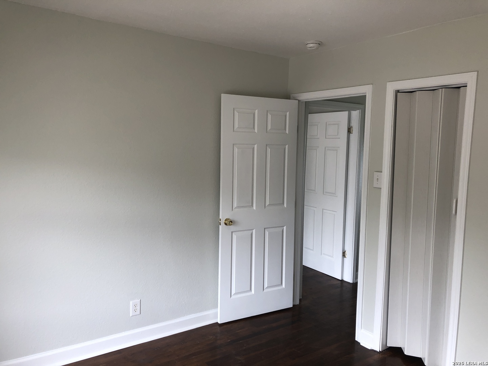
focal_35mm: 28
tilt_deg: -4.3
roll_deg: -0.4
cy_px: 183
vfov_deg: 49.7
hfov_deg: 63.4
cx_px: 244
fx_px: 395
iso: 40
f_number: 1.8
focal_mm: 3.99
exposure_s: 1/120
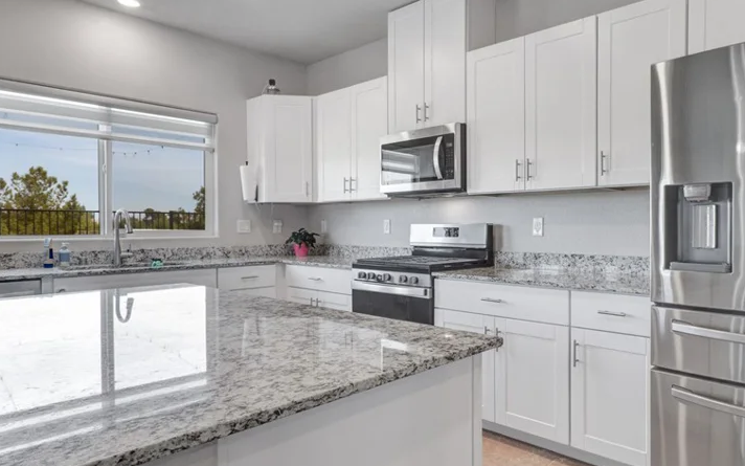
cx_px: 483
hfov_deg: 77.6
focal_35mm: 22
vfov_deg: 55.1
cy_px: 236
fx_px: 447
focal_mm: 10
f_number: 8
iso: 400
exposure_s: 1/60
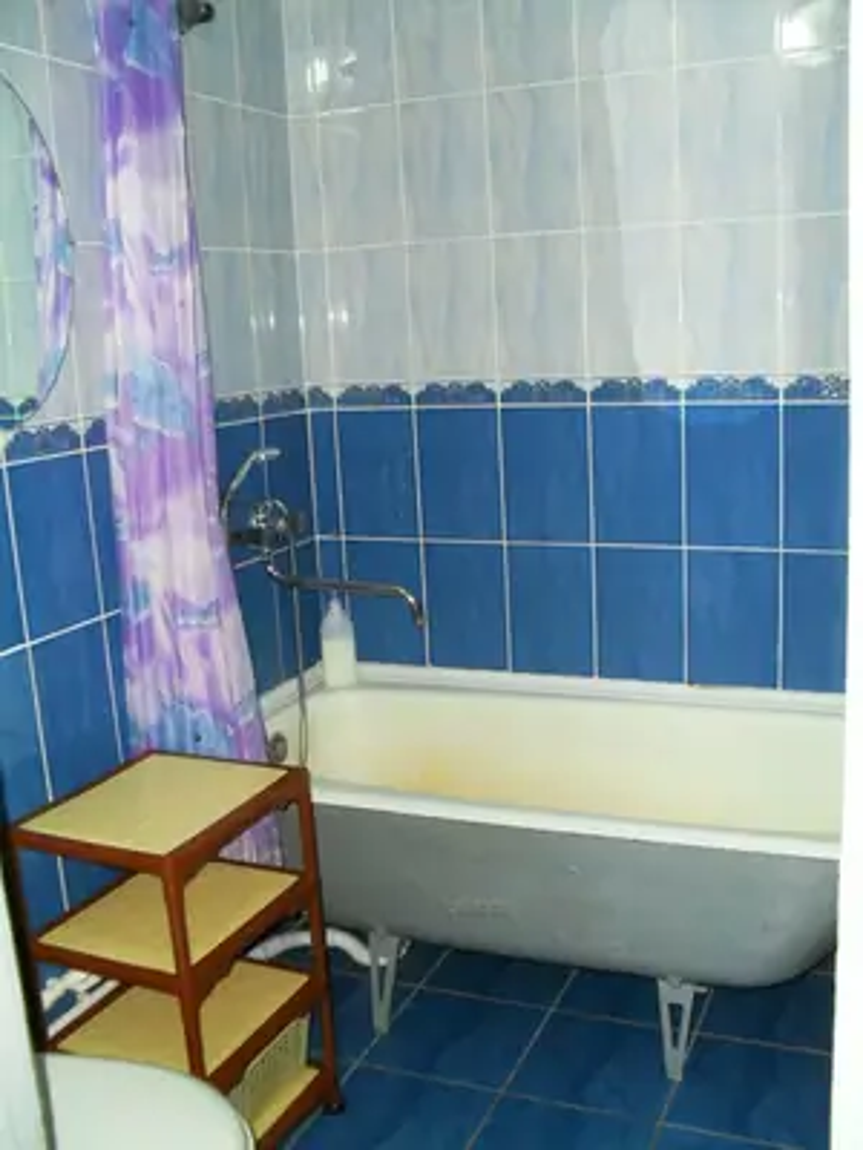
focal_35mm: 35
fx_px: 1163
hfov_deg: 40.7
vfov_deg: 52.6
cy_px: 575
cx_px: 432
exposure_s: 1/45
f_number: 3.2
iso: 200
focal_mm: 6.3
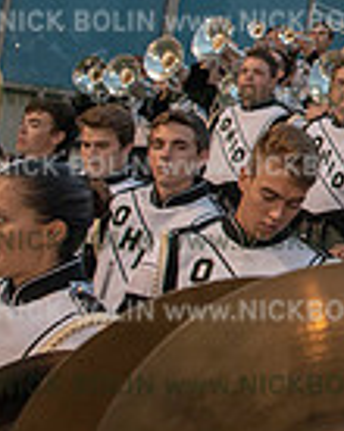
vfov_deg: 19.7
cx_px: 704
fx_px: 1212
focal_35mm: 95
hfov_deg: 13.6
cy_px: 23
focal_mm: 24
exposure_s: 1/250
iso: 2000
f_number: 3.2
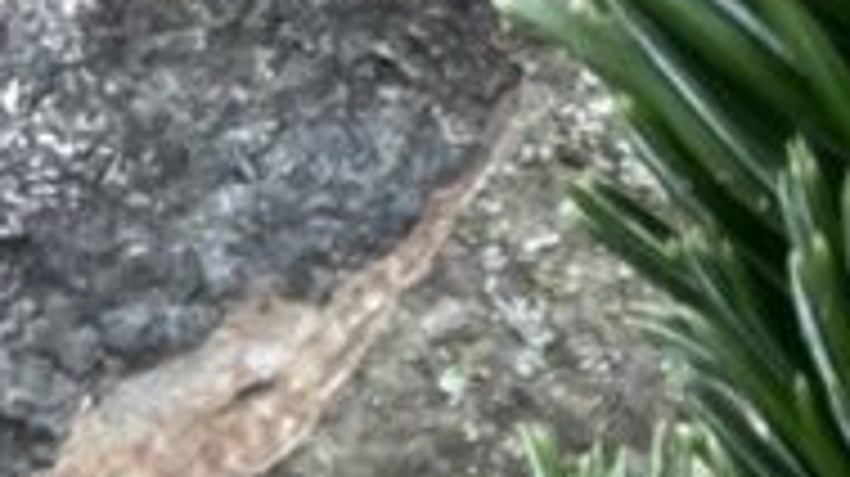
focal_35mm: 240
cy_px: 2092
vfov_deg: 4.5
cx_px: 1489
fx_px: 5405
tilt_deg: -35.3
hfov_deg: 8.7
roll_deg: -7.6
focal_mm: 4.2
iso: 32
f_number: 1.6
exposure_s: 1/363
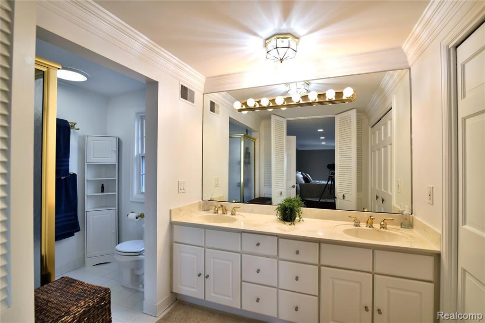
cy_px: 162
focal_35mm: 16
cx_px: 242
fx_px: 215
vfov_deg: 73.7
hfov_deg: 96.8
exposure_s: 1/25
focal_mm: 16
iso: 400
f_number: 7.1
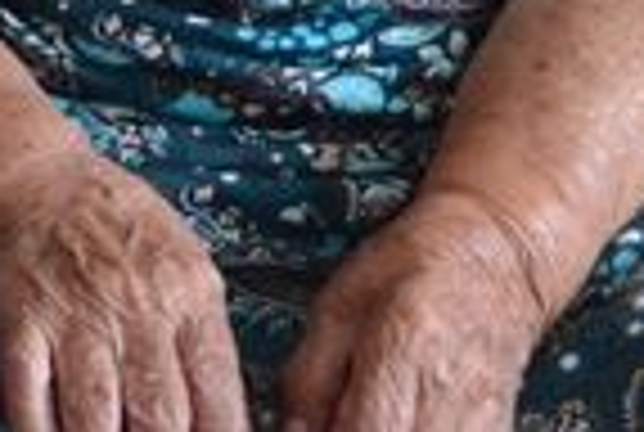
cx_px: 135
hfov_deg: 8.4
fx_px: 4392
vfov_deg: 5.3
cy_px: -842
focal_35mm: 245
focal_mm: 26
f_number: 4.2
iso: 3200
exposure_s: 1/250
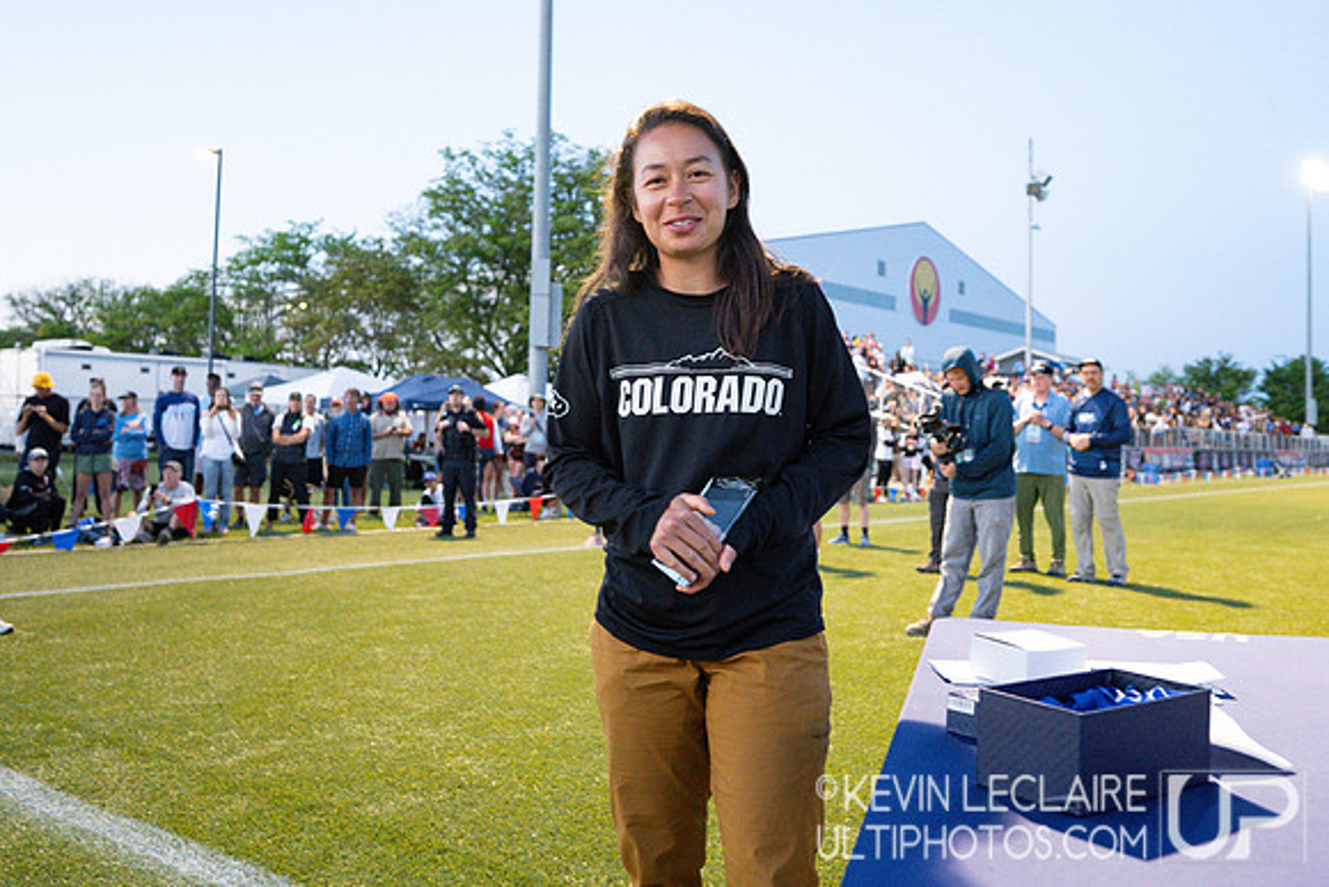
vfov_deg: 42.5
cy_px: 399
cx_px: 652
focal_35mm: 31
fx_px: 1138
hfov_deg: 60.6
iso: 6400
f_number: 4
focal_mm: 28
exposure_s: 1/160
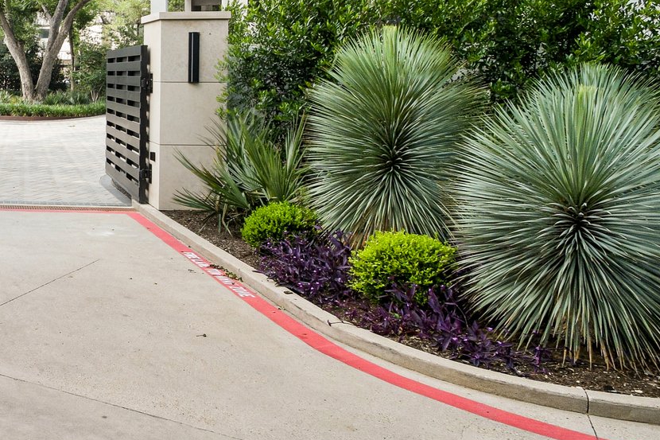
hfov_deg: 38.6
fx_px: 678
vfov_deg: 33.8
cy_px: 36
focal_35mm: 37
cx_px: -127
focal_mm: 10
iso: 400
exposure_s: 1/80
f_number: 8
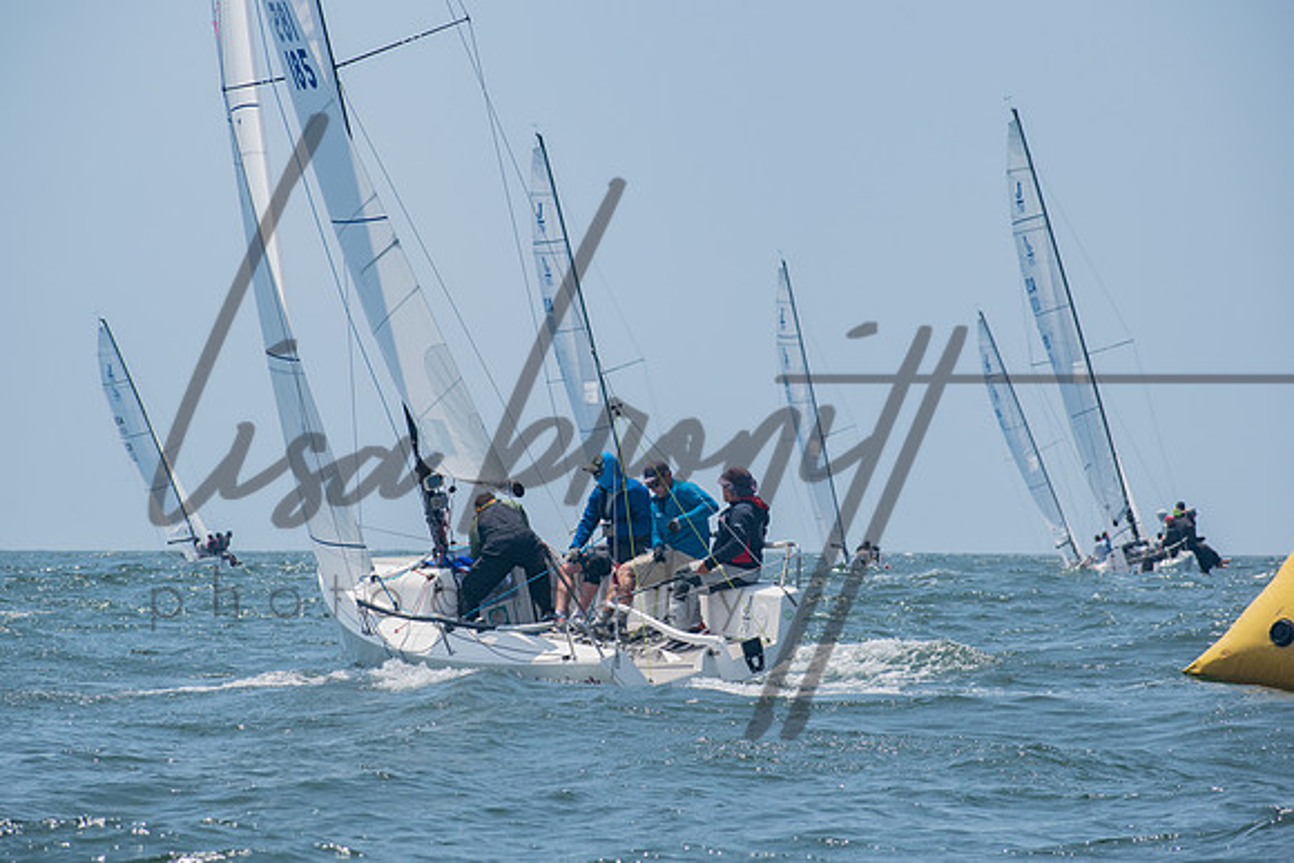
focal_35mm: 206
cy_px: 432
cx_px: 626
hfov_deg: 10.0
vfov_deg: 6.7
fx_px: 7419
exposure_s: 1/1250
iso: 400
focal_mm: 130
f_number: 8
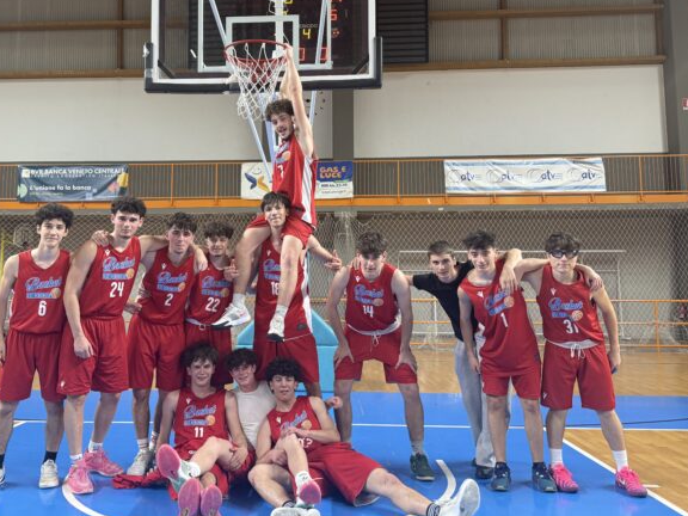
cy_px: 221
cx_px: 276
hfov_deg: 56.4
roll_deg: +0.9
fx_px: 636
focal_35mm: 32
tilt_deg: +5.6
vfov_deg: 44.0
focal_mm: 6.76
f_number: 1.78
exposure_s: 1/121
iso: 200
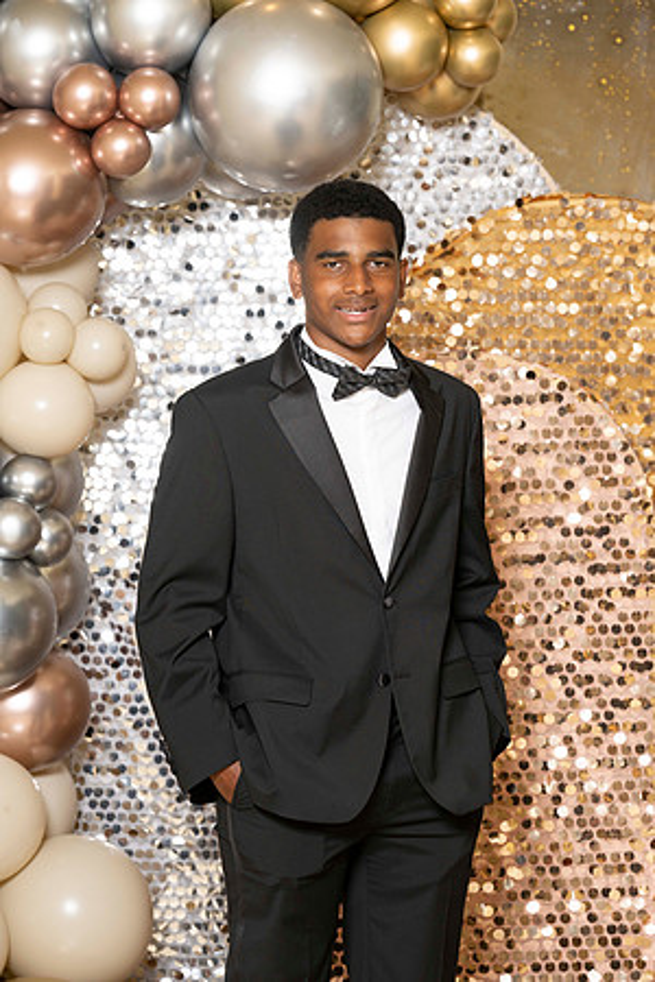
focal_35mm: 145
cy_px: 491
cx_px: 328
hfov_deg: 9.5
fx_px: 3957
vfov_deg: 14.2
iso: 250
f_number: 5.6
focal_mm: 145
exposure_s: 1/200
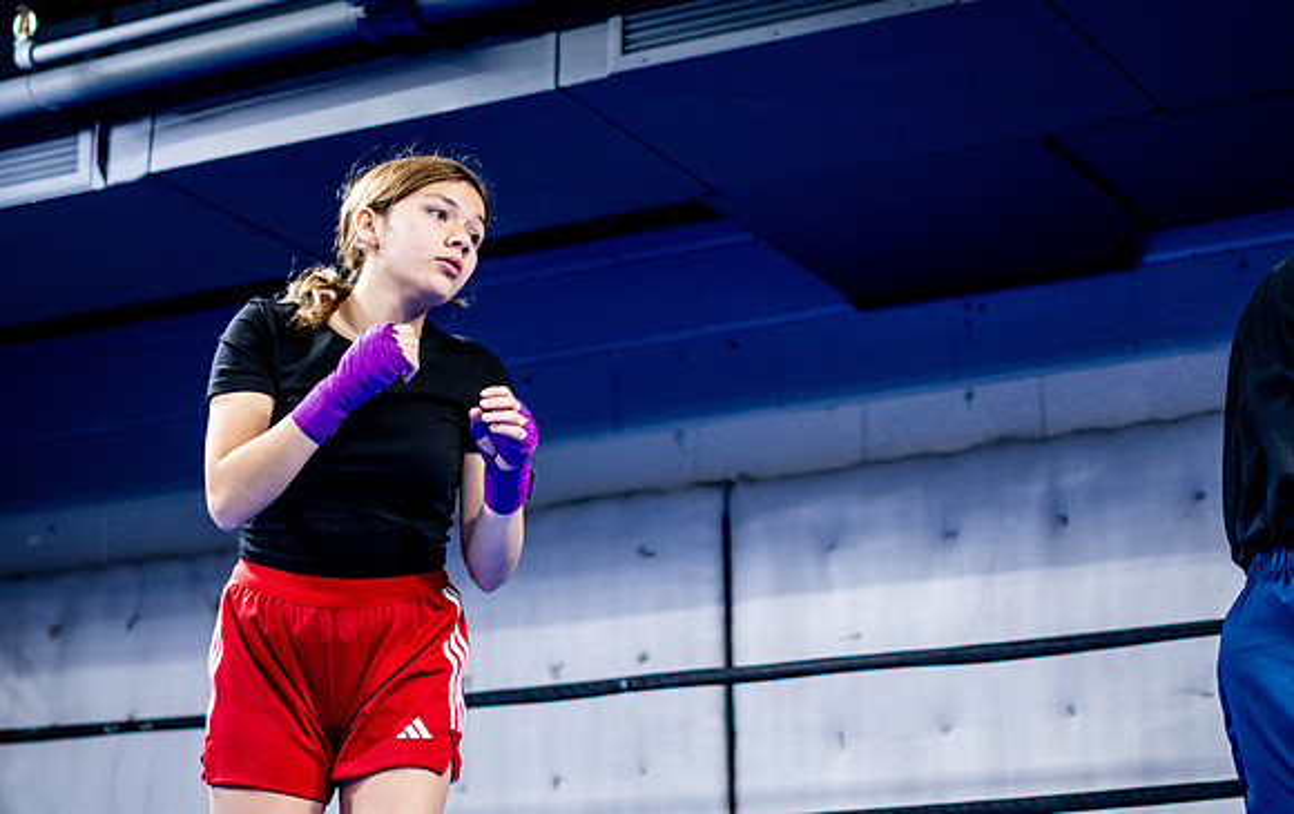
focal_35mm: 82
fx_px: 2884
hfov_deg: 25.3
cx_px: 692
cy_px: 352
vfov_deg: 16.1
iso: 3200
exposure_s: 1/500
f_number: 1.8
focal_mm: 50
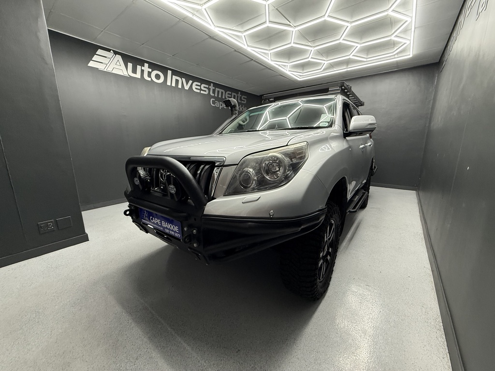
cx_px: 248
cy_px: 186
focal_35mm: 14
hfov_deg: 102.1
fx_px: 200
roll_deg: +0.5
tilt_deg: -11.2
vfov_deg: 85.7
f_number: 2.2
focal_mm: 2.22
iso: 250
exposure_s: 1/100
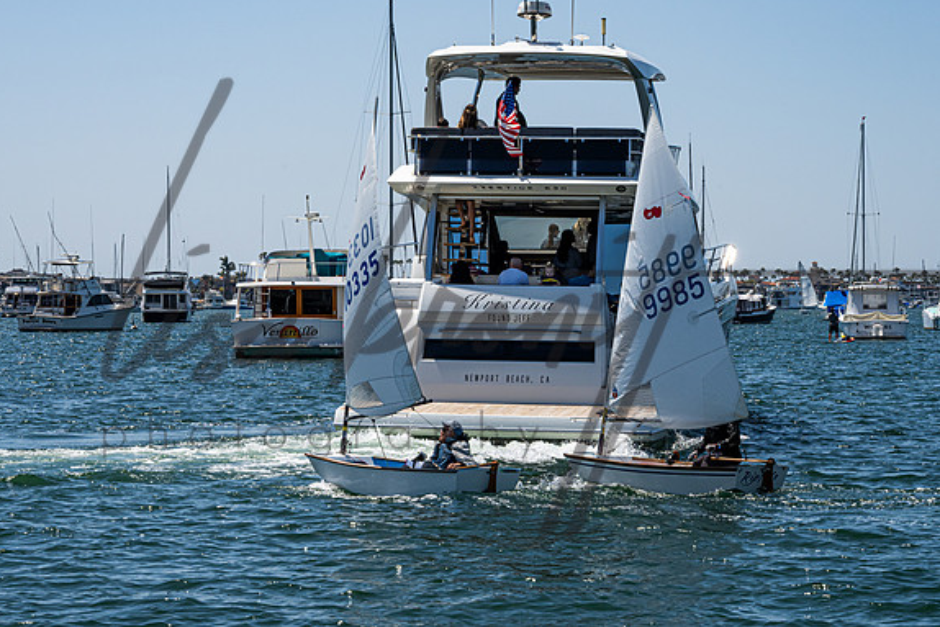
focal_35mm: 107
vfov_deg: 12.8
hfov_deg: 19.1
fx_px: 2794
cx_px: 468
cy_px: 312
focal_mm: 77
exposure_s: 1/400
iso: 250
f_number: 18
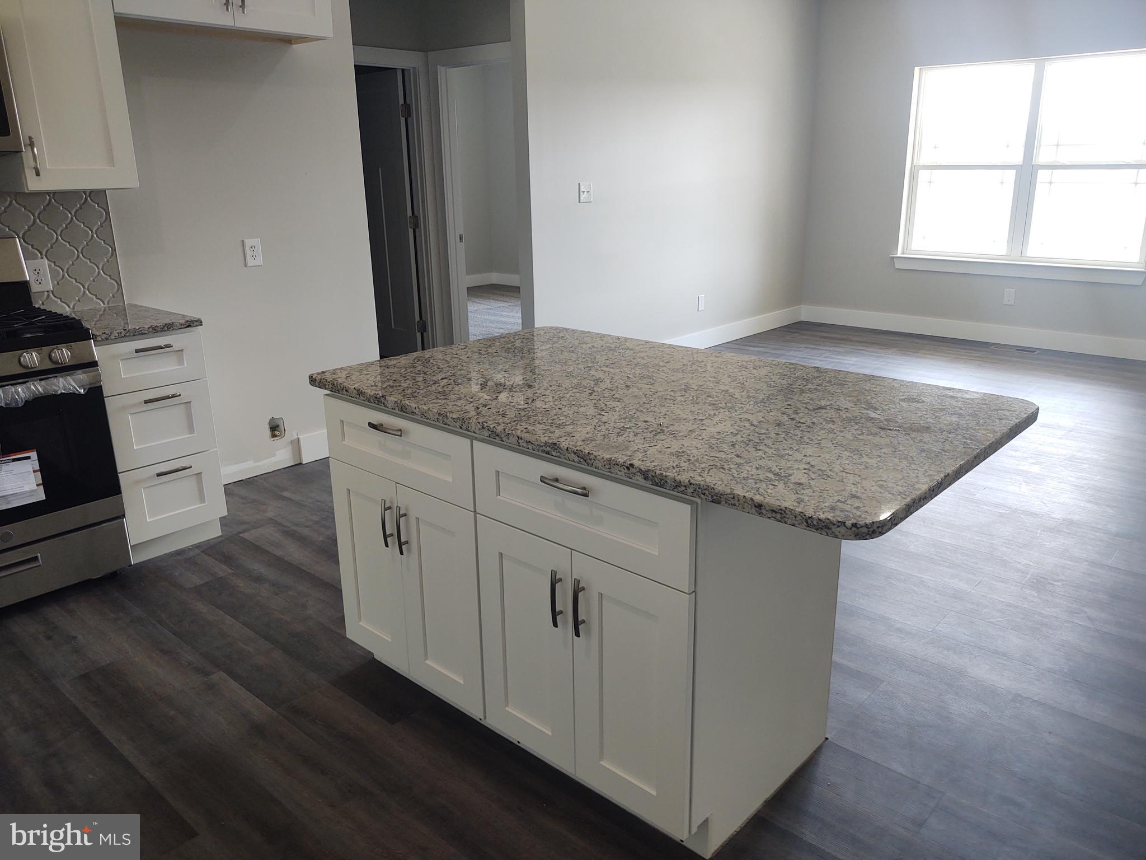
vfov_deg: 51.4
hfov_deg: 65.3
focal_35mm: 27
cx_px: 573
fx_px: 894
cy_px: 430
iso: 100
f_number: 1.7
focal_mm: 4.75
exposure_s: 1/103
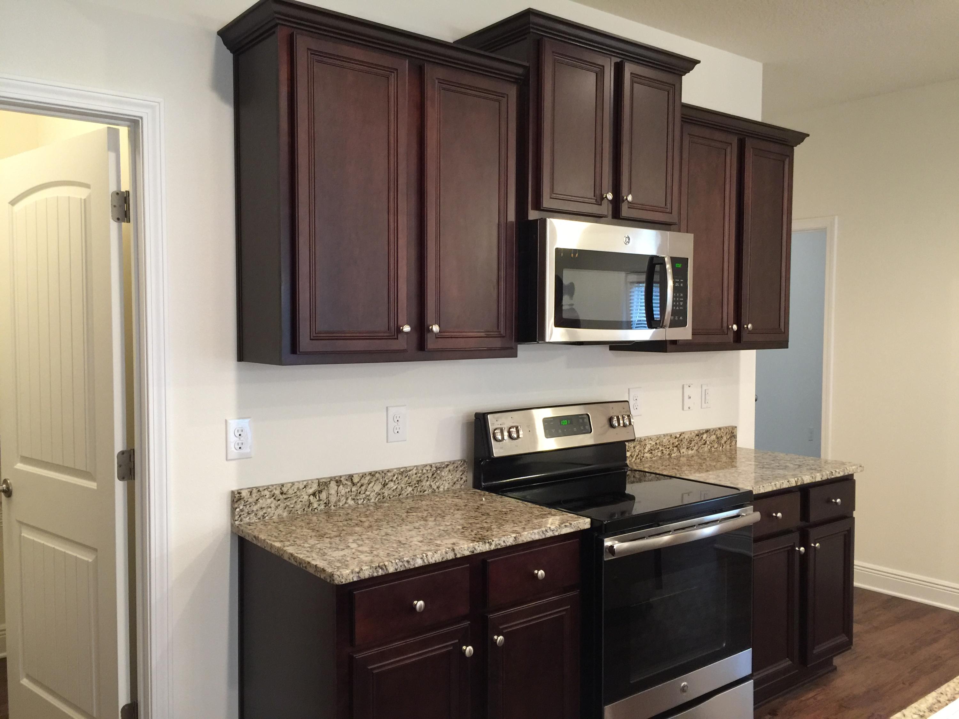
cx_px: 480
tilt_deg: -2.8
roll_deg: -0.2
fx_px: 803
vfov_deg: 48.2
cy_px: 360
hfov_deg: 61.7
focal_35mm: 29
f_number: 2.2
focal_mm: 4.15
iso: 100
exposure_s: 1/10
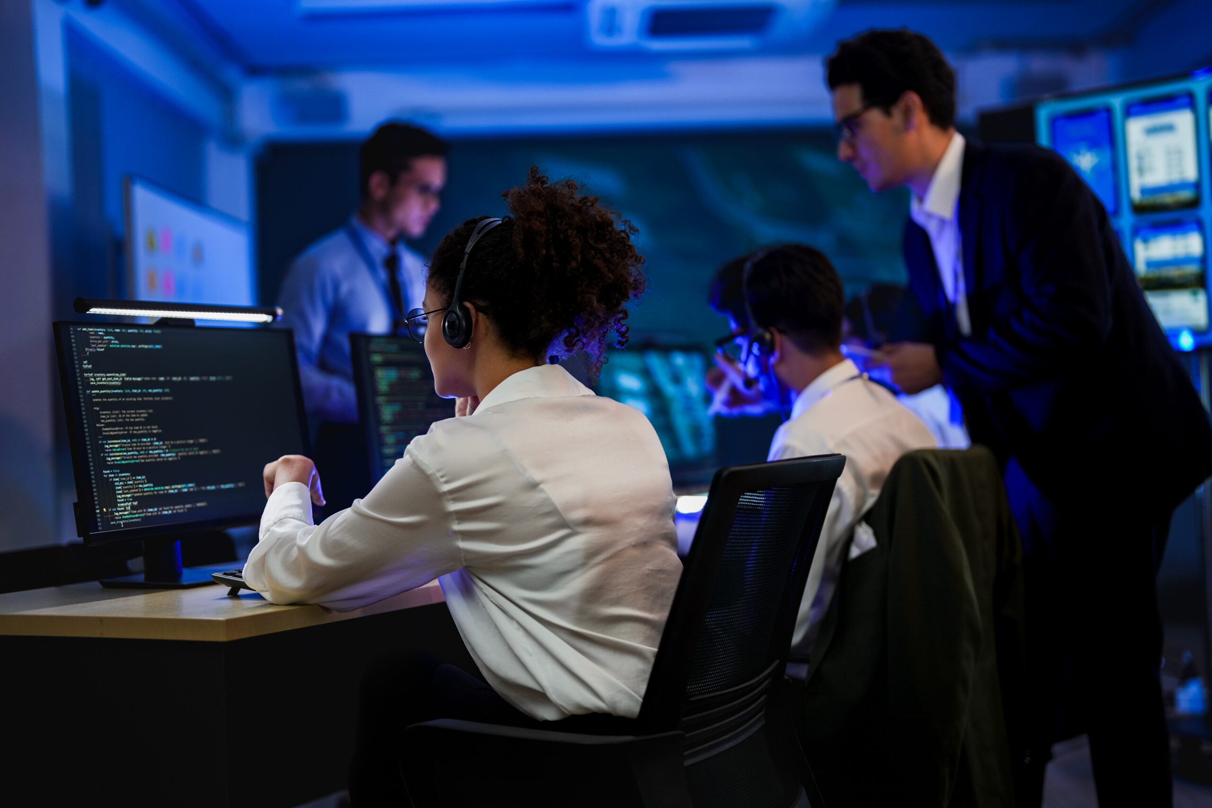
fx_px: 1683
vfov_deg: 27.0
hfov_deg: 39.6
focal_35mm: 50
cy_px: 404
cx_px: 606
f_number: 1.2
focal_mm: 50
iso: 160
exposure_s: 1/80
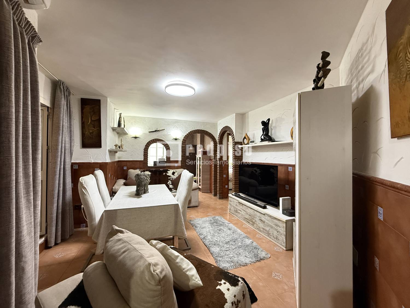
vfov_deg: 85.7
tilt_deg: +1.6
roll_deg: -0.9
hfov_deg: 102.1
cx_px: 205
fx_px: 166
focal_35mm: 14
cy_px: 154
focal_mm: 2.22
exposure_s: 1/50
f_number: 2.2
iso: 640
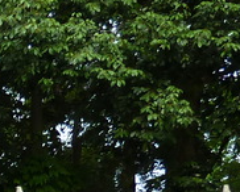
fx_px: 1145
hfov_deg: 10.7
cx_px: -284
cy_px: 512
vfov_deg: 8.5
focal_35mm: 161
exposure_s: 1/30
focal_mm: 4.1
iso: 80
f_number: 3.3
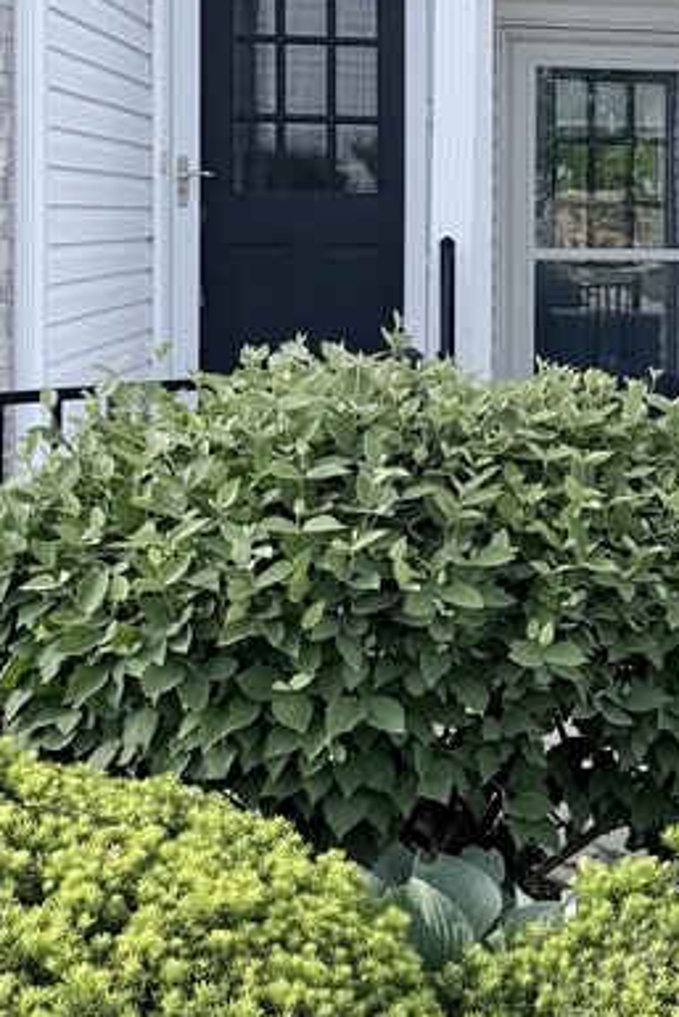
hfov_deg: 17.8
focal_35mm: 70
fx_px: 1978
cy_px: 254
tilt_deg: -0.3
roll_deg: -1.4
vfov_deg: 28.4
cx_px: 962
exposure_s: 1/2169
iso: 80
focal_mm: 6.76
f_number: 1.78
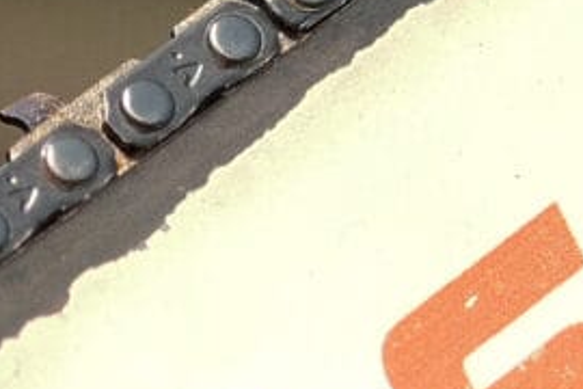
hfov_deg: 3.2
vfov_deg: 2.2
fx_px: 10299
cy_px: 133
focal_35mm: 636
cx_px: 393
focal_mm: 56
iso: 200
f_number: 2
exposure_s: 1/4000
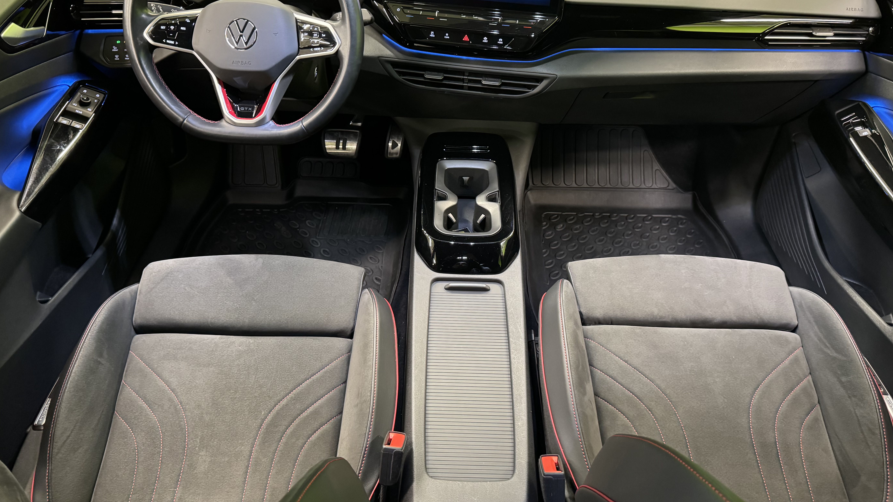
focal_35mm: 27
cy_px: 214
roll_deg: -1.3
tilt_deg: -37.3
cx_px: 444
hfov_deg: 69.9
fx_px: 639
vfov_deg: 42.8
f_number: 1.78
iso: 800
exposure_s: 1/39
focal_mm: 6.76
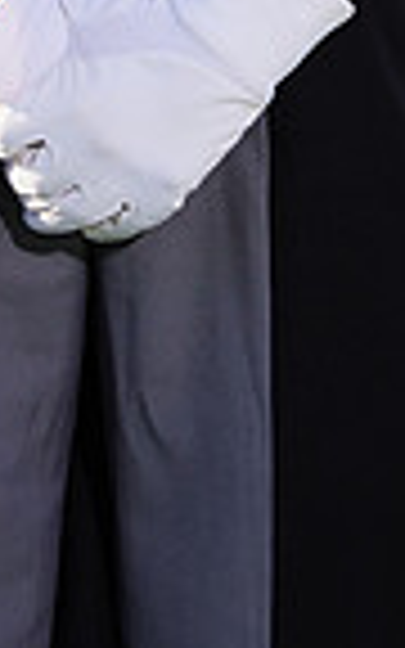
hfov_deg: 1.2
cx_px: 20
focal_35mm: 1116
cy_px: -572
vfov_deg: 1.9
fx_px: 19709
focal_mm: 271
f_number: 9
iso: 100
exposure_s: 1/250
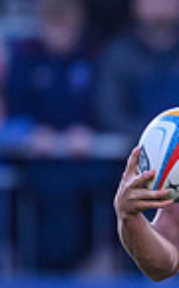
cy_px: 179
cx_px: 419
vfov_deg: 0.5
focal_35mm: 3865
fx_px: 30318
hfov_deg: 0.3
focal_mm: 560
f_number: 4
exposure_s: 1/1600
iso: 3200
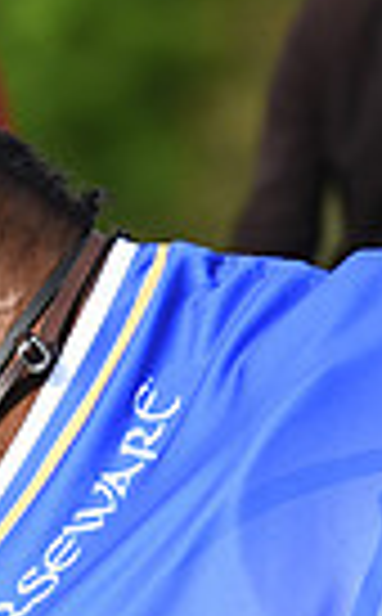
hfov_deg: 0.8
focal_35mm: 1728
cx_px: -737
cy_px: 184
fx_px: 28936
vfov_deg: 1.2
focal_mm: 400
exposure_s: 1/1250
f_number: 5.6
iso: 400
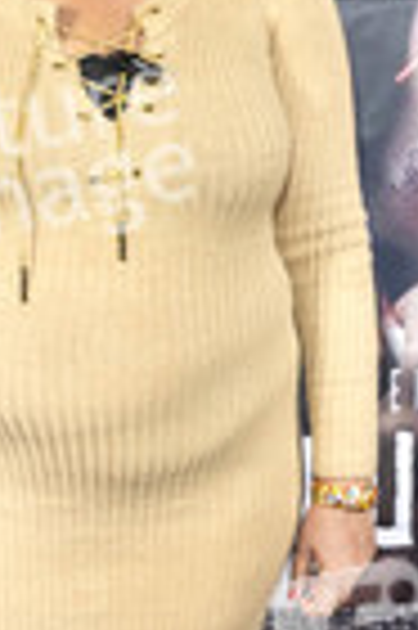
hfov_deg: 17.2
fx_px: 1369
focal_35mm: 78
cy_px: 400
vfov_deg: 25.8
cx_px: 94
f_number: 5.6
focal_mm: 27.5
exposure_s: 1/200
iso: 800
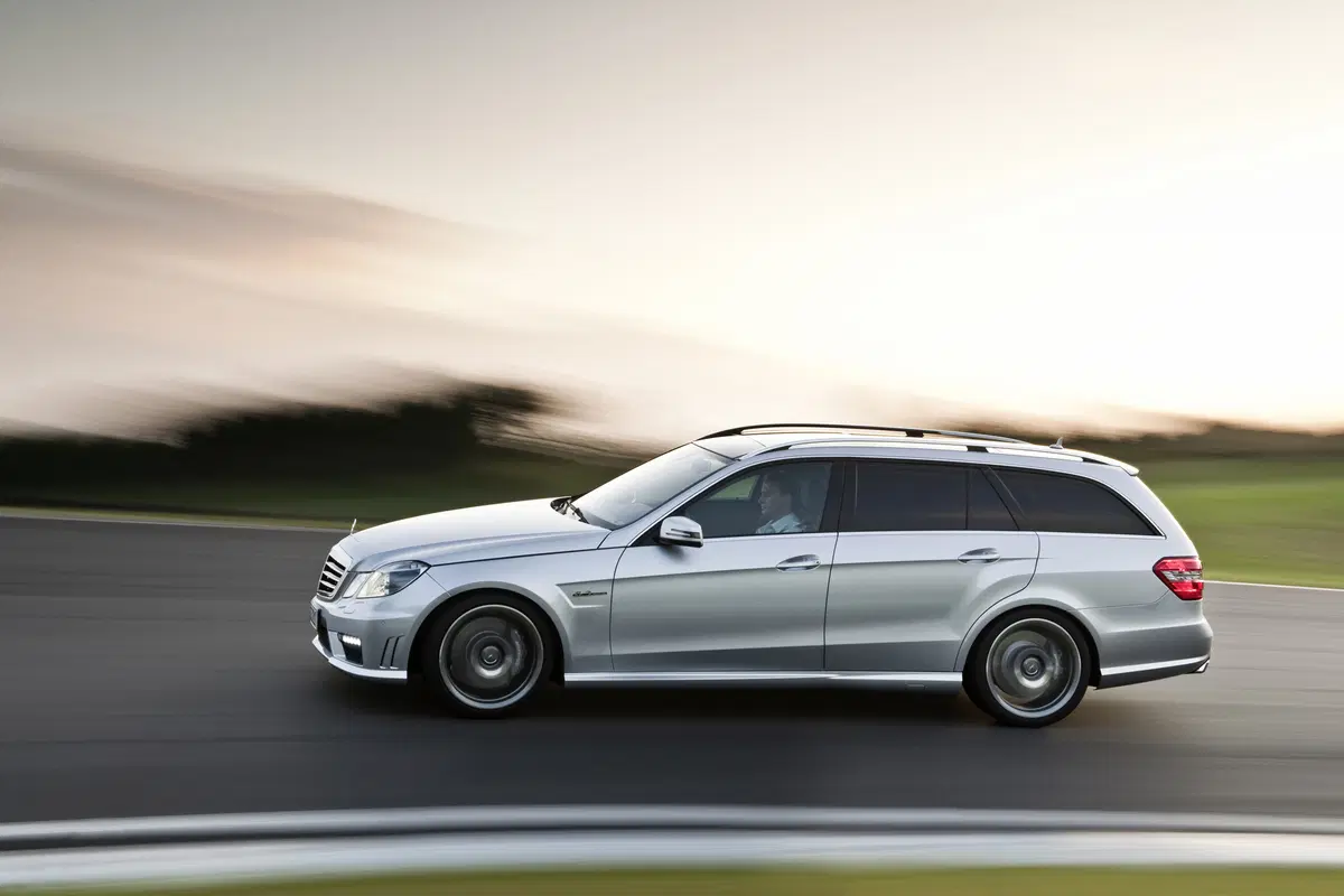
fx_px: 1792
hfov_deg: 41.1
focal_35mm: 48
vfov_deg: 28.1
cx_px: 672
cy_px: 448
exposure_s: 10
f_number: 18
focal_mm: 48
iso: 100
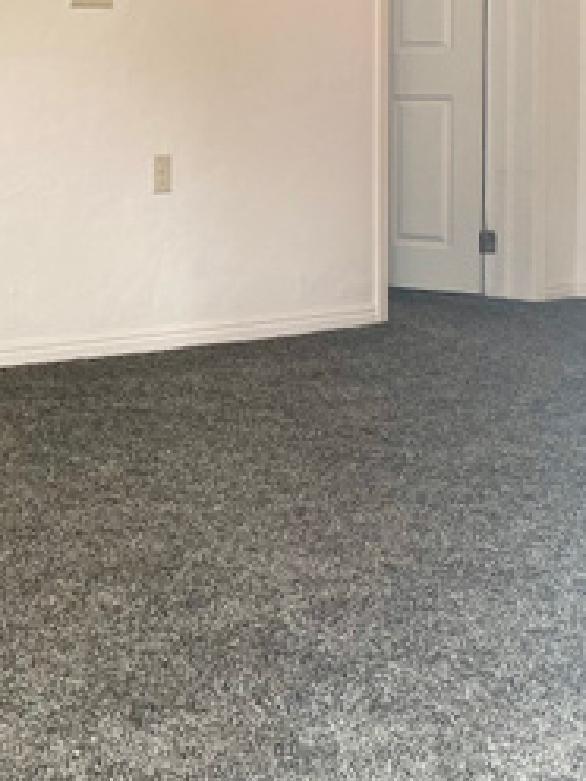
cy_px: 170
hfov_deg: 19.6
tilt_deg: -3.8
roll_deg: +0.4
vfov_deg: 28.4
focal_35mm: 67
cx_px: -243
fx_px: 1512
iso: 64
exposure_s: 1/120
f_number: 1.8
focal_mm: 4.25
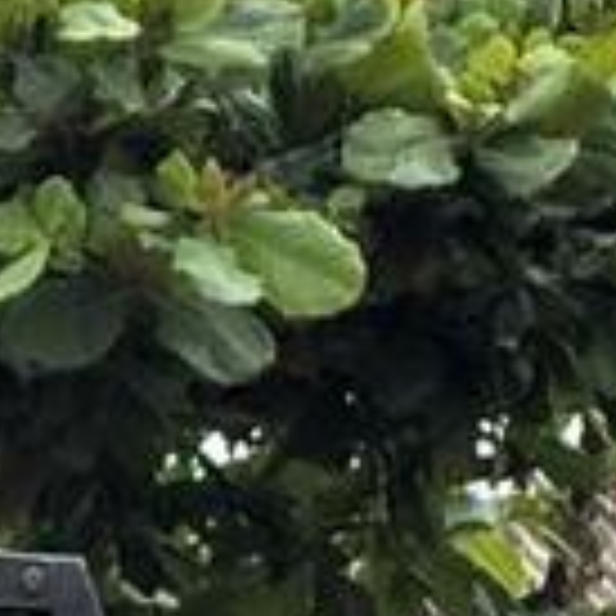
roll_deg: +0.4
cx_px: -576
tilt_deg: -2.6
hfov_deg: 4.3
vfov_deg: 4.3
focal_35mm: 403
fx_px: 8114
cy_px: 1326
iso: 32
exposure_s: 1/1592
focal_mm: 5.96
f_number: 1.6
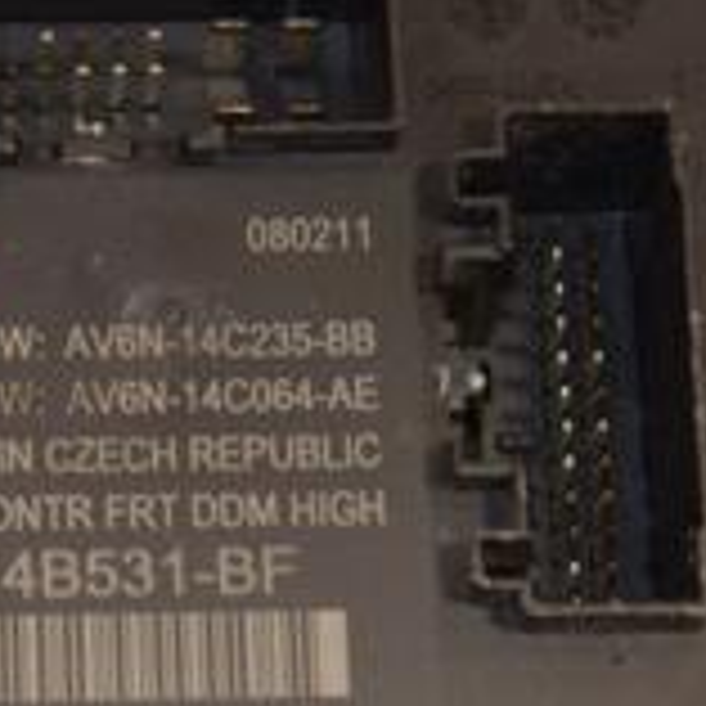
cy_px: 274
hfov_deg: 5.1
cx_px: 148
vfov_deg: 5.2
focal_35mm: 340
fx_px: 7845
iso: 800
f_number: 6.3
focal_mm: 70
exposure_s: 1/200
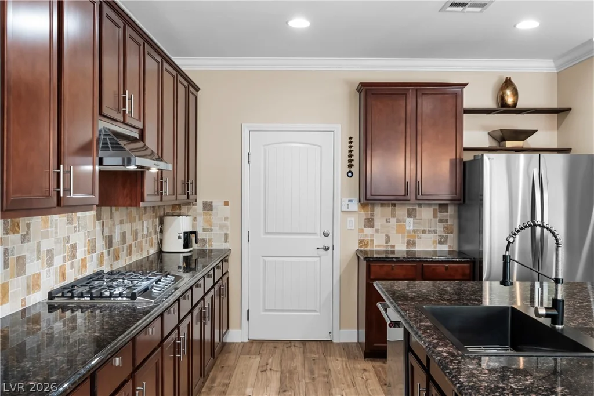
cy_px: 198
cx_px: 297
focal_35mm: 33
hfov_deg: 57.2
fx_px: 545
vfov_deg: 40.0
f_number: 8
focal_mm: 22
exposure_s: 1/3
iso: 400
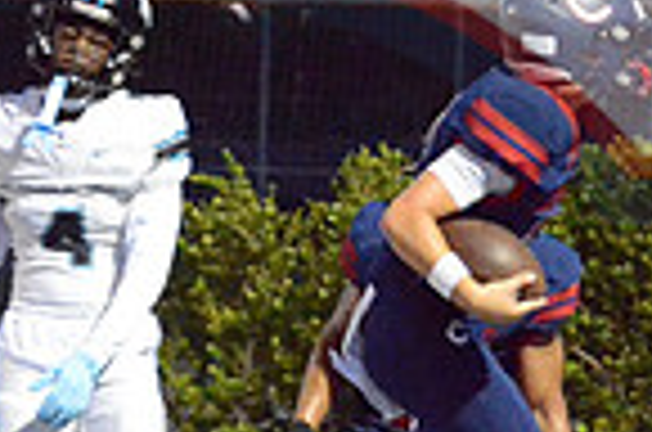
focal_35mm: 330
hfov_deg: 6.3
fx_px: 5964
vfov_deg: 4.1
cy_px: 405
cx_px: 121
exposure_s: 1/400
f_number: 4.5
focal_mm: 55
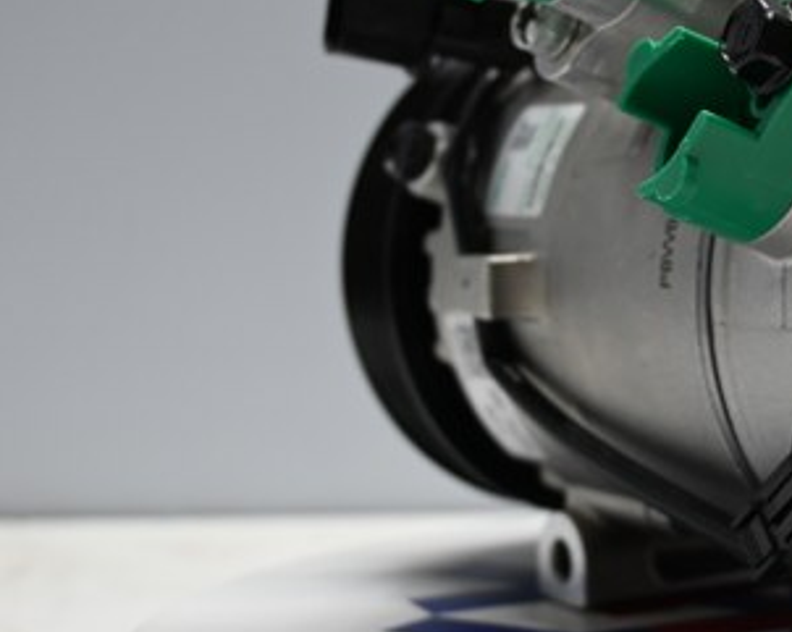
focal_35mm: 84
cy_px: 199
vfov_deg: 18.2
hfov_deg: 22.1
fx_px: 1967
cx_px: 737
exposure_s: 1/50
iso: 450
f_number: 4.8
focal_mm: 30
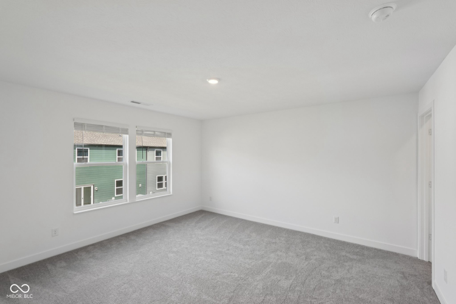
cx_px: 228
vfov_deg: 73.7
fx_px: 203
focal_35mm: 16
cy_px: 152
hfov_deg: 96.7
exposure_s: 1/30
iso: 200
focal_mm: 16
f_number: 8
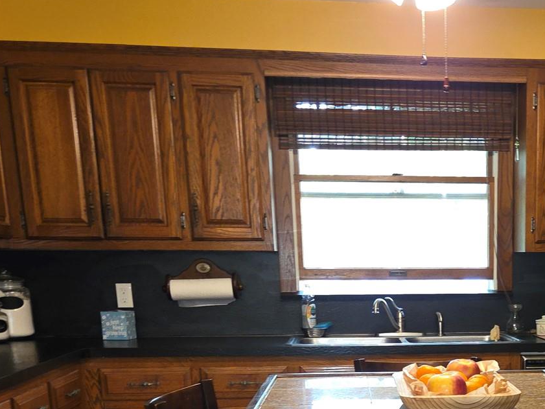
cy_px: 483
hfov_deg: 32.9
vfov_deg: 23.9
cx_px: 469
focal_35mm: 56
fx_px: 882
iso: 125
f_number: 1.8
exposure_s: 1/12
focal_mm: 5.4
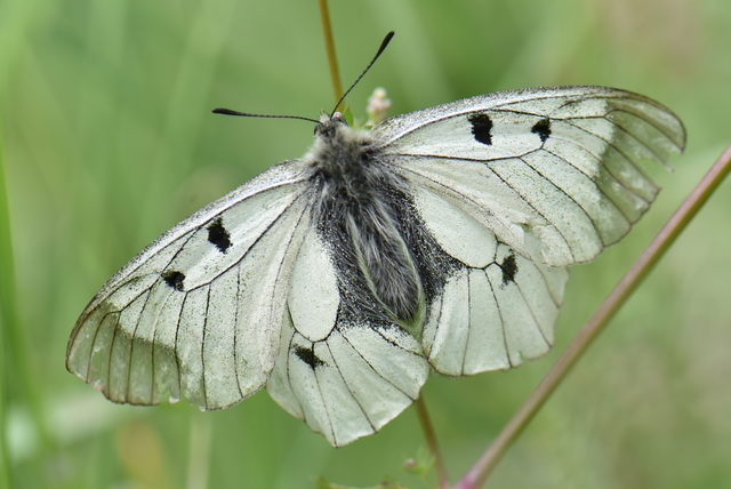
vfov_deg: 13.1
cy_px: 244
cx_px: 366
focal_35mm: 105
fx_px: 2134
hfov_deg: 19.4
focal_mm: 105
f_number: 10
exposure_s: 1/200
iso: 160
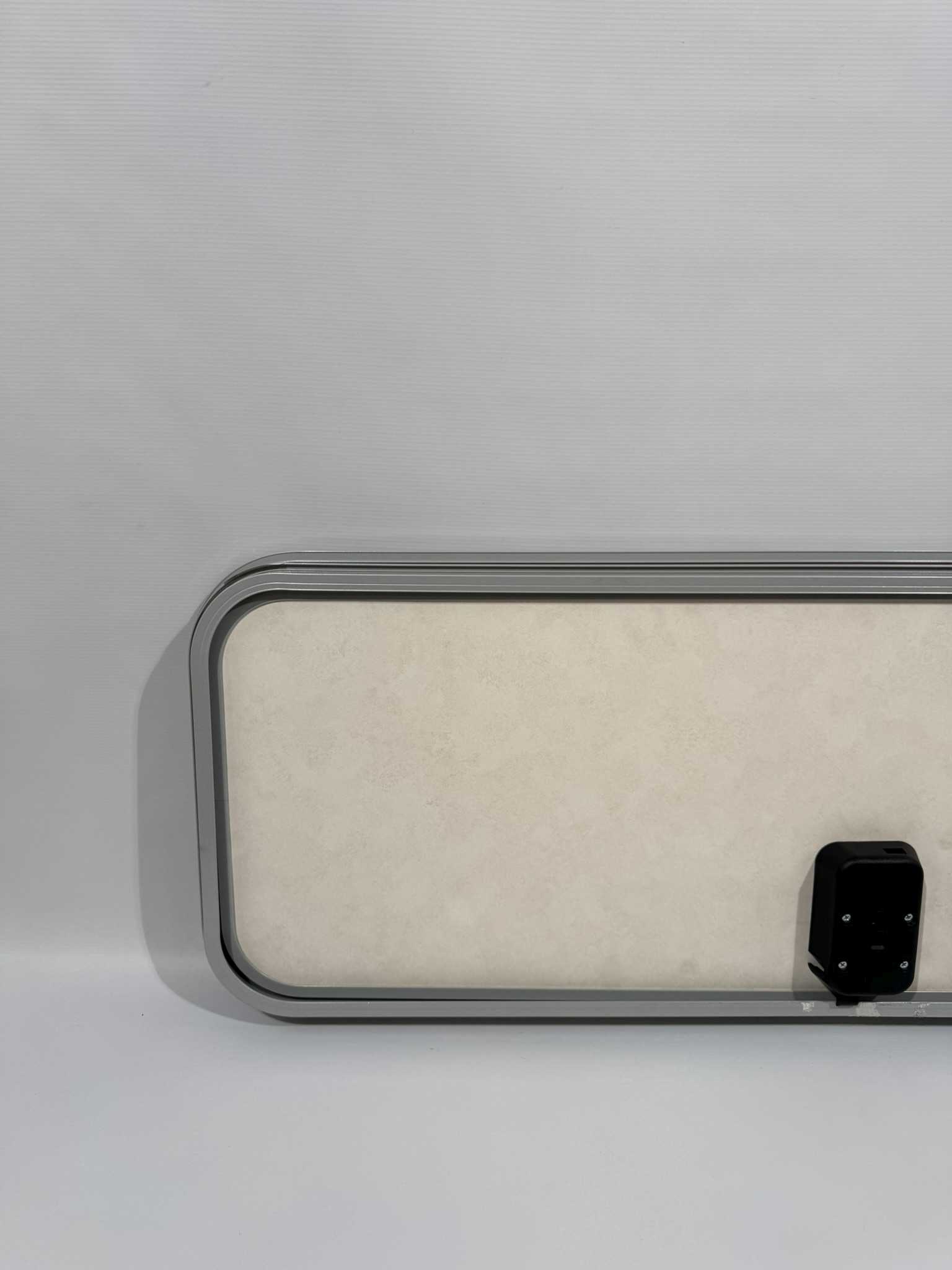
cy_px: 635
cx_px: 476
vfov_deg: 71.6
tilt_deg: -21.0
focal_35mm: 24
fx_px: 880
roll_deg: -0.8
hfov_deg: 56.8
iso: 80
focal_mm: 6.76
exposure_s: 1/372
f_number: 1.78
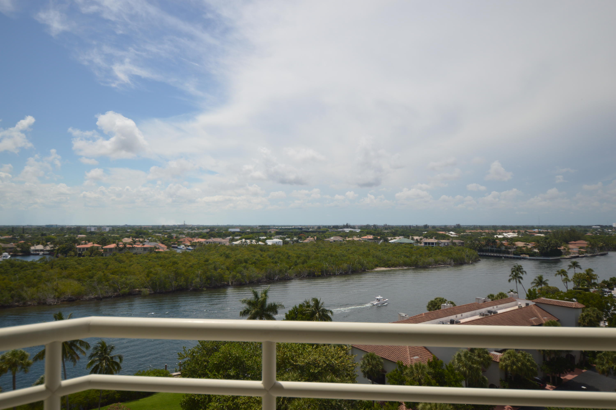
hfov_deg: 77.4
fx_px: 385
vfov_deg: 56.0
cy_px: 205
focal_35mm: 22
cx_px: 308
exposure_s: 1/1600
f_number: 4
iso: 100
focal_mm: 15
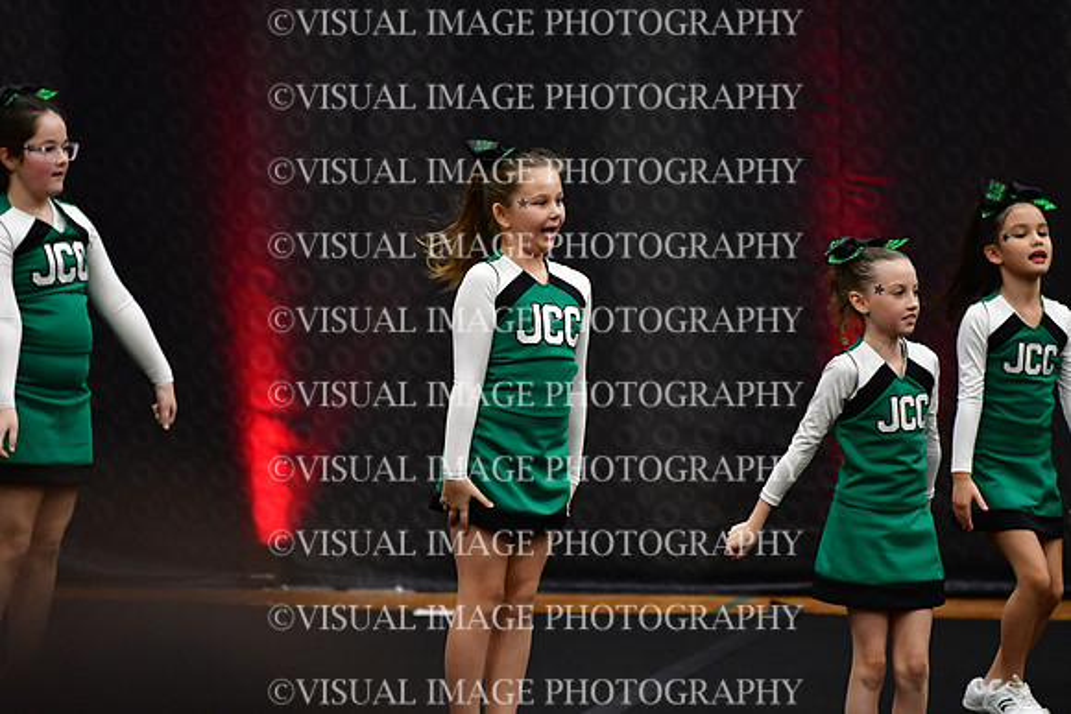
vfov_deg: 4.6
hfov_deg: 6.9
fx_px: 8927
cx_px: 536
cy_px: 357
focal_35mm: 300
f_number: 2.8
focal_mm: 200
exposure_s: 1/800
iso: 4000
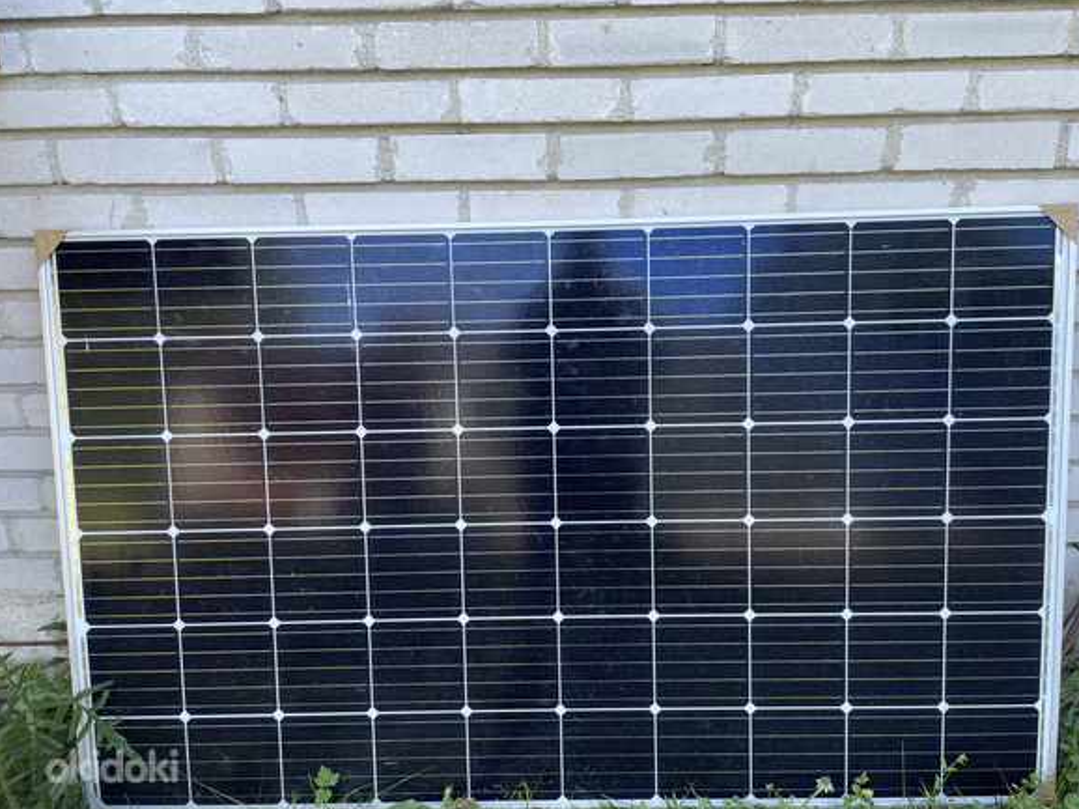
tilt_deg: -20.2
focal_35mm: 27
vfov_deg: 51.3
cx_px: 553
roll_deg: +1.4
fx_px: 841
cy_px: 411
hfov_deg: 65.3
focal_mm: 4.2
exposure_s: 1/121
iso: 32
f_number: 1.6
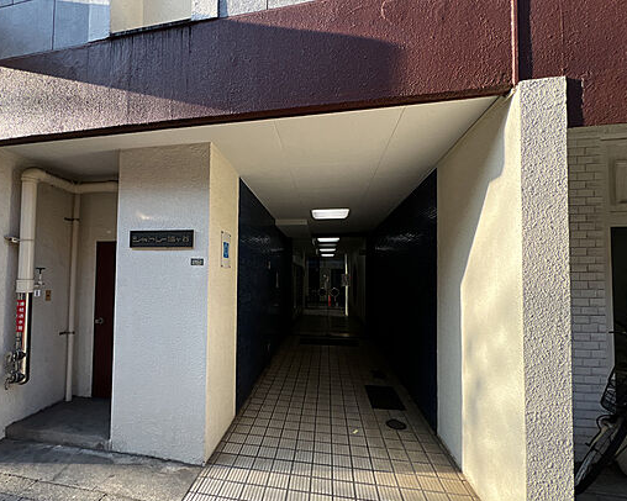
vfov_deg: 83.9
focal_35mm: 15
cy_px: 268
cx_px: 275
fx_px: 278
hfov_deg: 96.3
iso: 32
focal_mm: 1.57
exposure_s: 1/445
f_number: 1.8
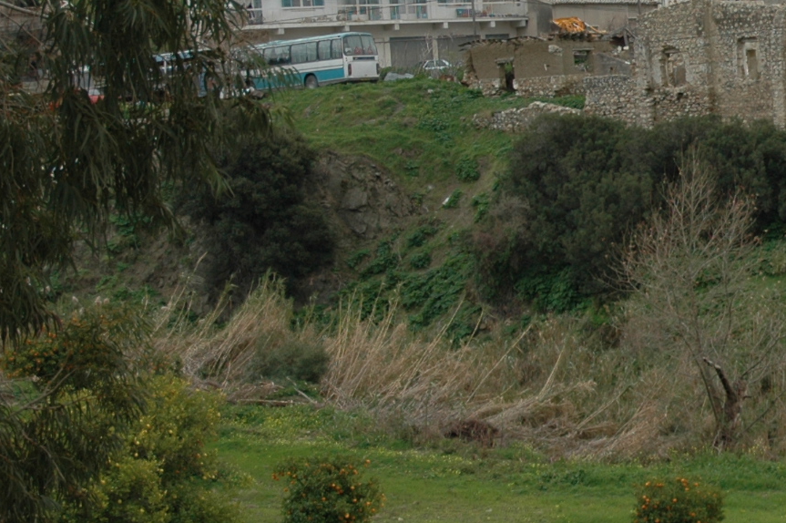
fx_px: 2123
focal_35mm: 97
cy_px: 200
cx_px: 891
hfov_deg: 19.9
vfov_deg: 14.0
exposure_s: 1/500
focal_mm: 25
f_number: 4
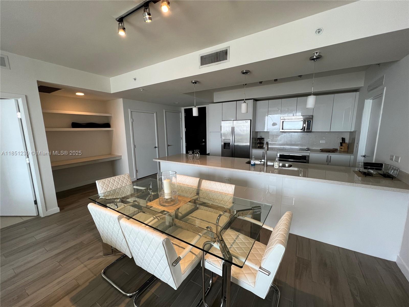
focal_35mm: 13
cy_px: 154
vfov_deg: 89.9
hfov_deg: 106.2
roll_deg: +0.7
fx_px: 154
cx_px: 204
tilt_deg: -8.8
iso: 160
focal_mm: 1.57
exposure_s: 1/120
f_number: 1.8
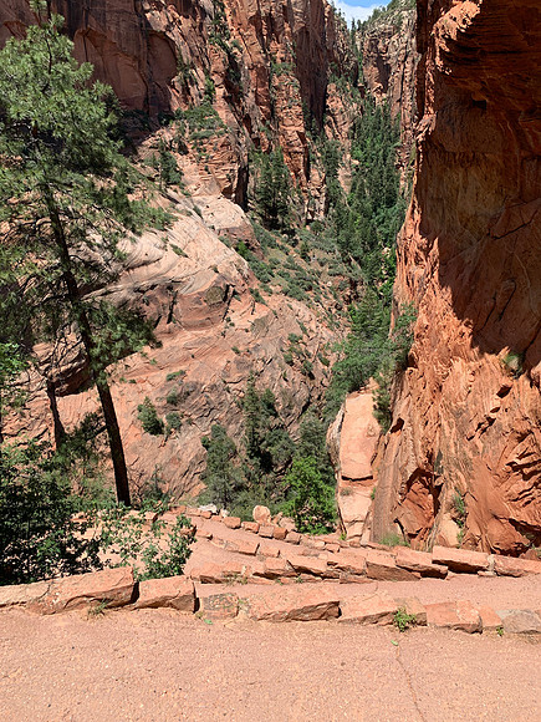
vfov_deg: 67.3
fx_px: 542
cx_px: 270
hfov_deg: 53.1
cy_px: 361
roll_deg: +1.3
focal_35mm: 26
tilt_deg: -18.5
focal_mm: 4.25
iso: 25
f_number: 1.8
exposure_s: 1/2160
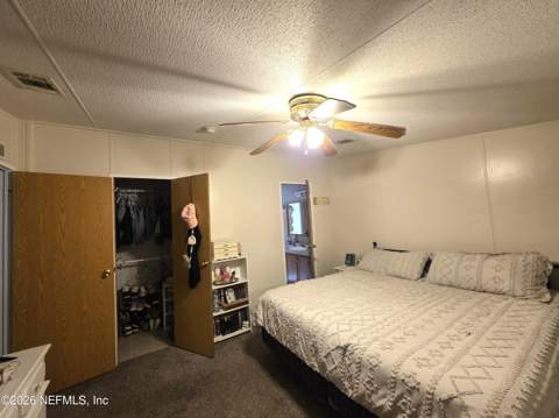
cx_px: 280
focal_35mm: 13
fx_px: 210
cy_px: 209
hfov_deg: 106.2
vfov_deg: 89.8
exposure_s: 1/60
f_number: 1.9
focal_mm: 2.2
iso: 250
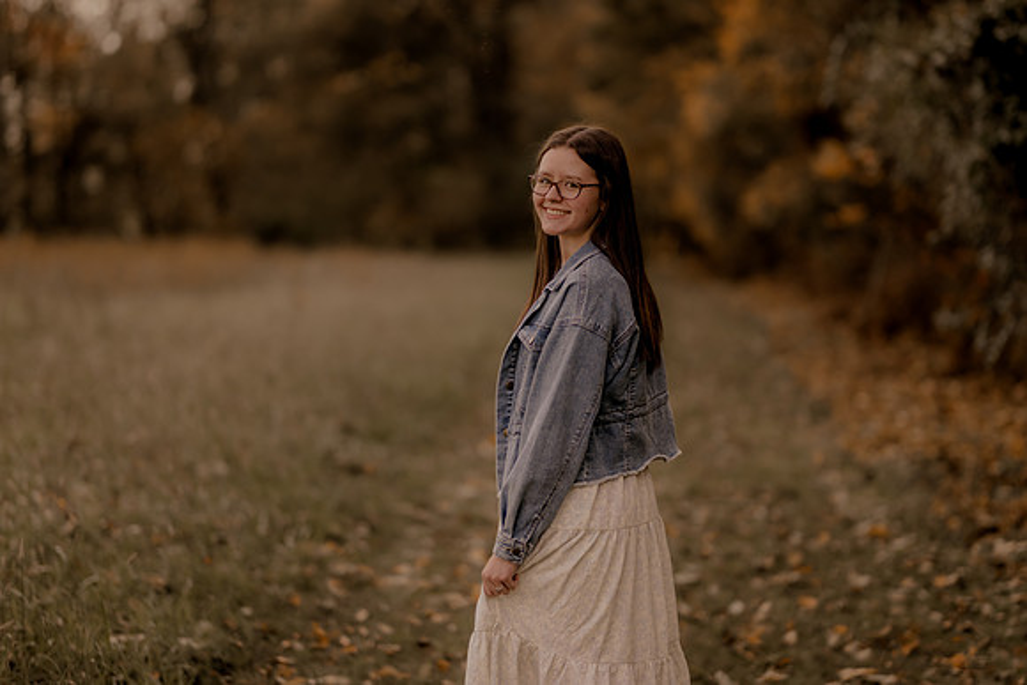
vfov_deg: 16.1
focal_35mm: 85
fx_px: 2425
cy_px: 342
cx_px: 514
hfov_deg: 23.9
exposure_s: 1/3200
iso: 200
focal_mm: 85
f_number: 1.4
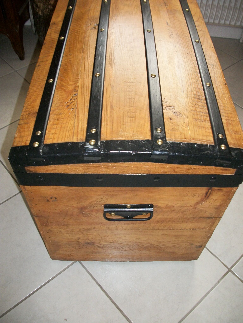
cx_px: 122
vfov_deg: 56.8
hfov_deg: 44.2
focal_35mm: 32
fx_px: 300
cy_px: 162
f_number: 2.9
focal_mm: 5.7
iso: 160
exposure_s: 1/30
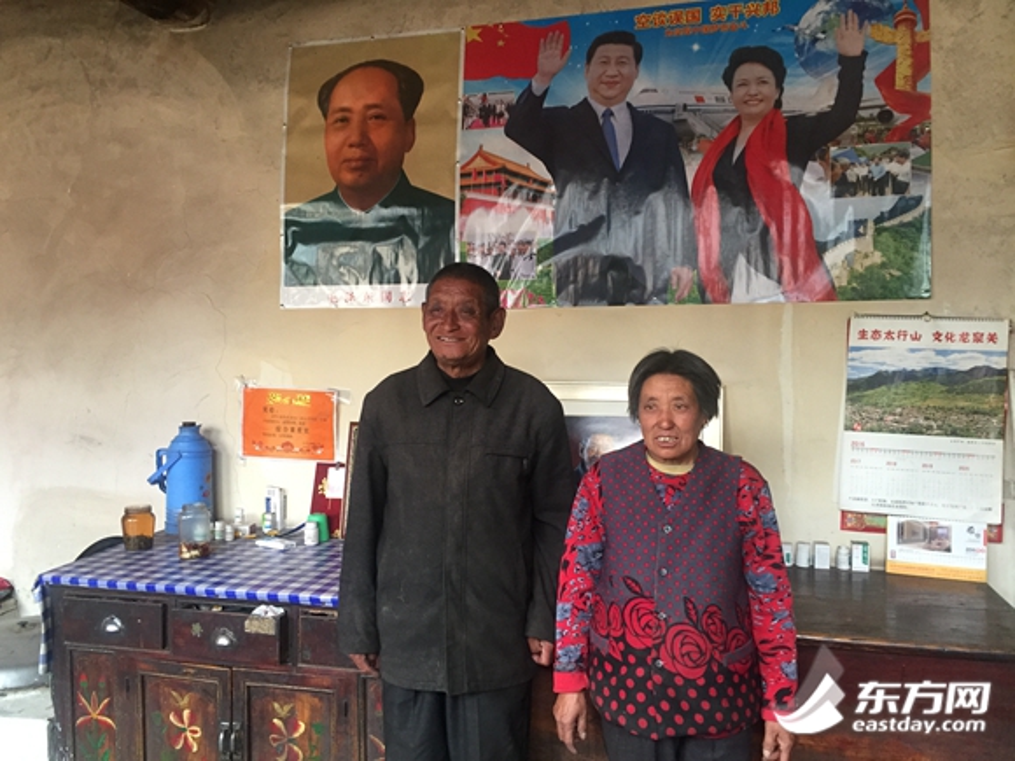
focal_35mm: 29
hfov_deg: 61.7
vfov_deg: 48.2
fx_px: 850
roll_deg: -0.8
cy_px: 380
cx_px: 508
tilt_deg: -2.2
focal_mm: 4.15
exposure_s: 1/33
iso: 200
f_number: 2.2
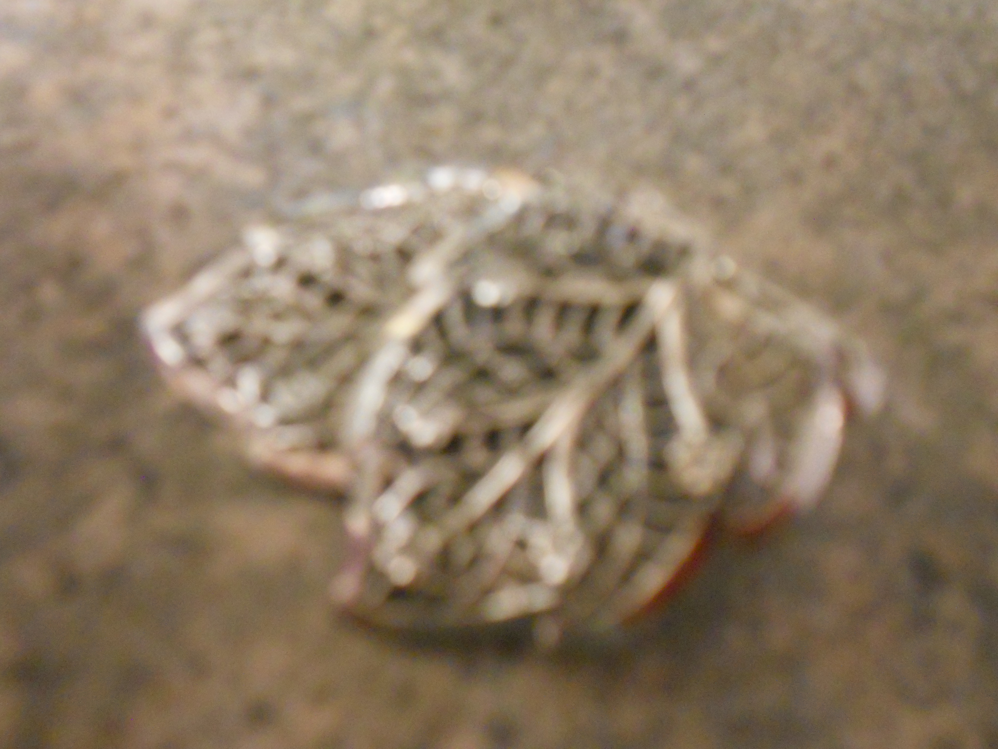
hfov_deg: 56.8
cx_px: 499
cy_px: 374
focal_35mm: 32
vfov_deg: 44.2
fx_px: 923
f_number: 3.5
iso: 800
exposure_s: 1/6
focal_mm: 5.8
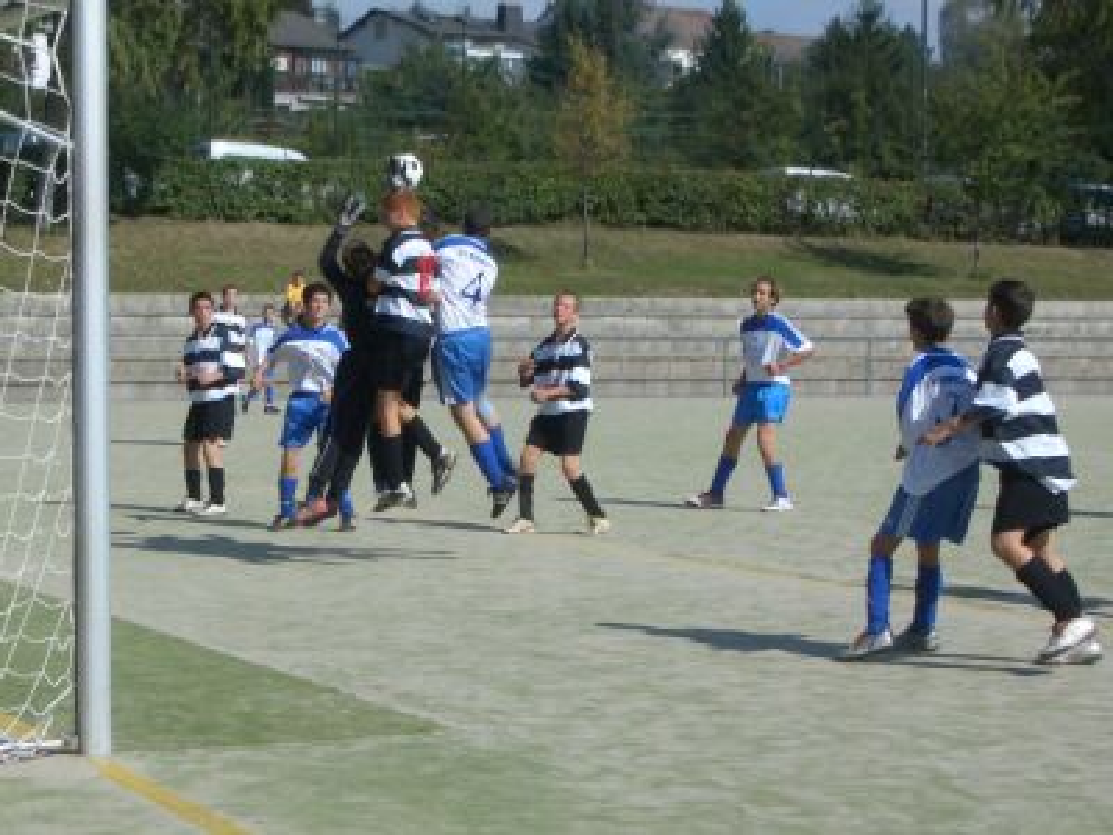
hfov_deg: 31.2
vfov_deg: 23.7
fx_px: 1993
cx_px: 556
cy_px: 418
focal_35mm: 62
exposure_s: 1/500
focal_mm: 10.2
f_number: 5.6
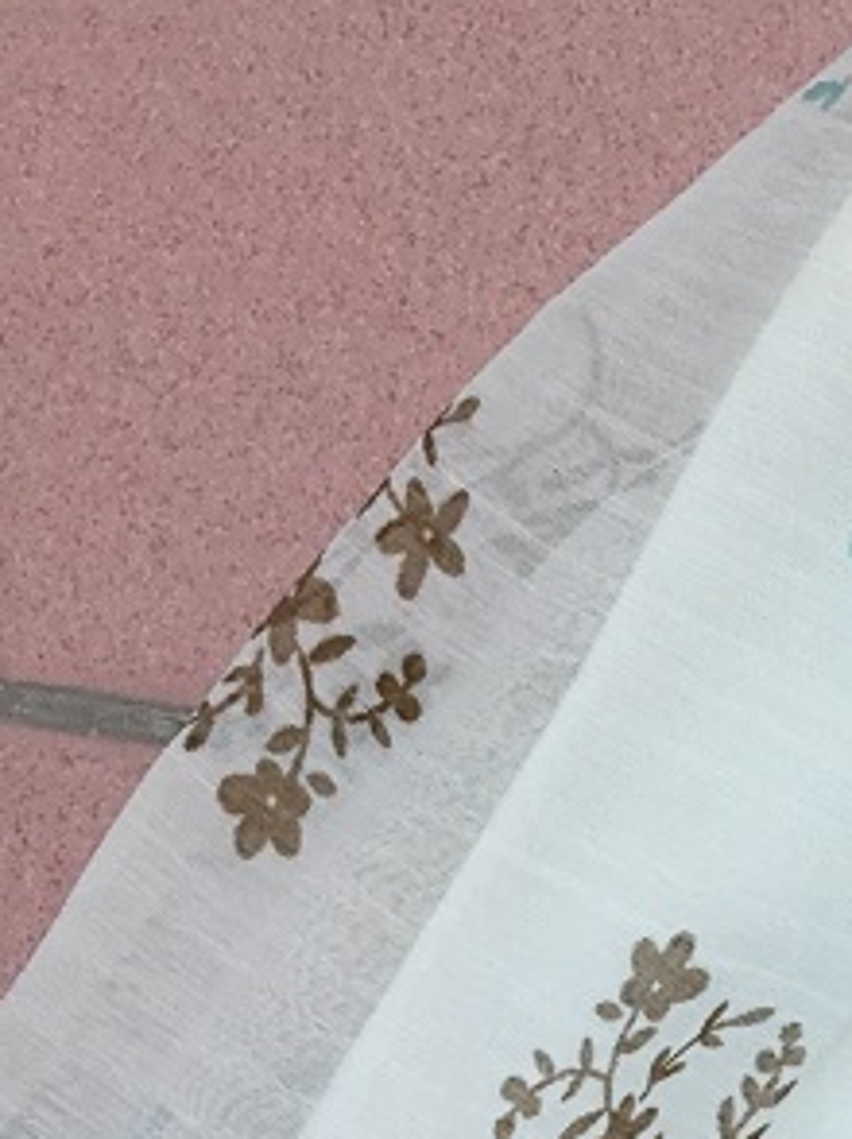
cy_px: 1205
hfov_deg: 17.3
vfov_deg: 23.4
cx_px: 1154
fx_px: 2596
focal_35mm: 79
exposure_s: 1/33
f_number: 2.2
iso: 125
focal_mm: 4.15
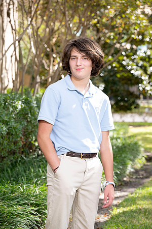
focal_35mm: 120
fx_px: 760
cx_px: 76
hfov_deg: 11.4
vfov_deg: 17.1
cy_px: 114
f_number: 6.3
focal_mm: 120
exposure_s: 1/160
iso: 400
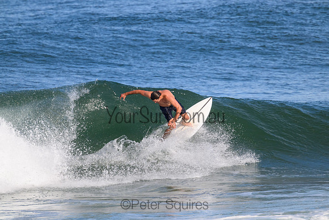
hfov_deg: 2.6
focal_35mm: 800
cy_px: 110
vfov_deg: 1.7
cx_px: 164
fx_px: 7312
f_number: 11
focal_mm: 800
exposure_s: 1/2000
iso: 1800
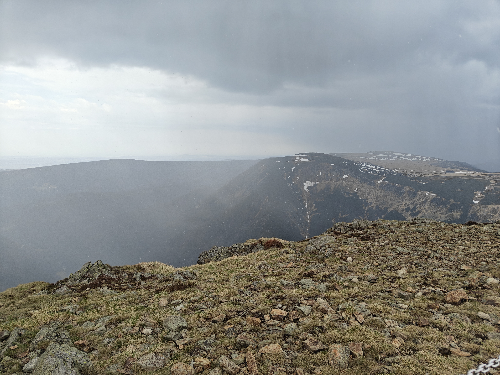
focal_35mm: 24
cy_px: 188
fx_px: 347
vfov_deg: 56.8
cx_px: 250
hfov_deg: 71.6
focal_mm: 5.59
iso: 50
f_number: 1.8
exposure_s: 1/1037
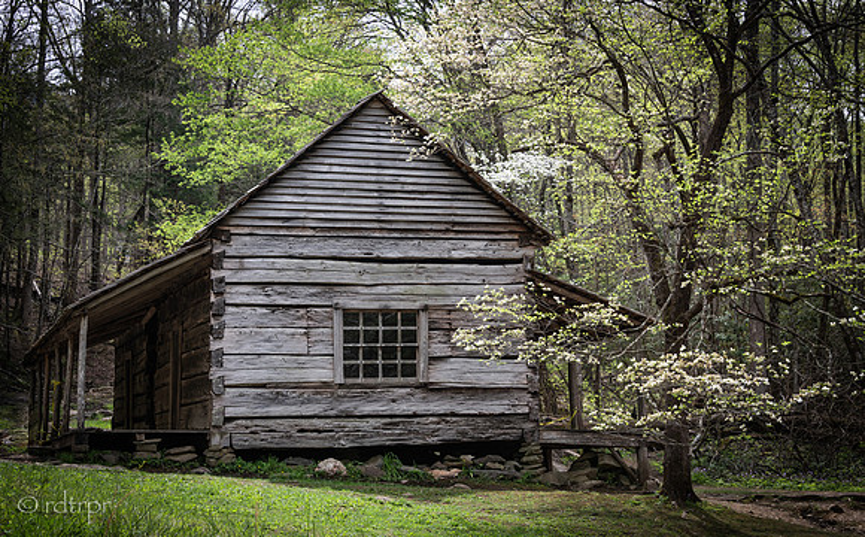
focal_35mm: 61
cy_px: 241
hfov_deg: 33.5
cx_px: 436
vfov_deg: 21.2
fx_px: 1436
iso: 100
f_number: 11
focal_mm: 55
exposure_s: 1/25
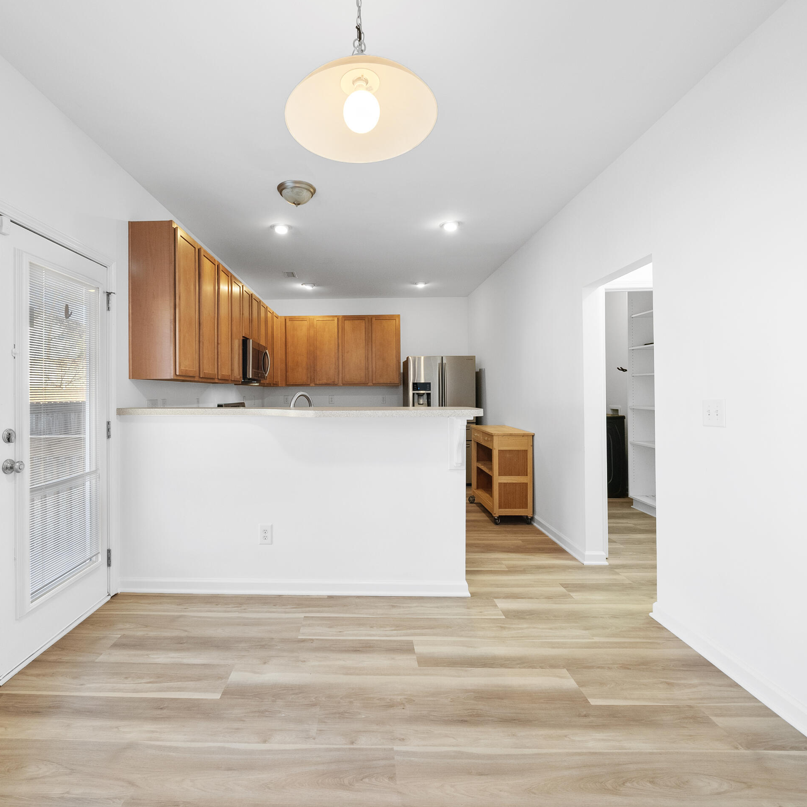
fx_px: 422
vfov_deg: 87.4
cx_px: 354
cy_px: 387
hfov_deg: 87.0
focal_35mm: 16
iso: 800
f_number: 7.1
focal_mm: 12
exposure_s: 1/13
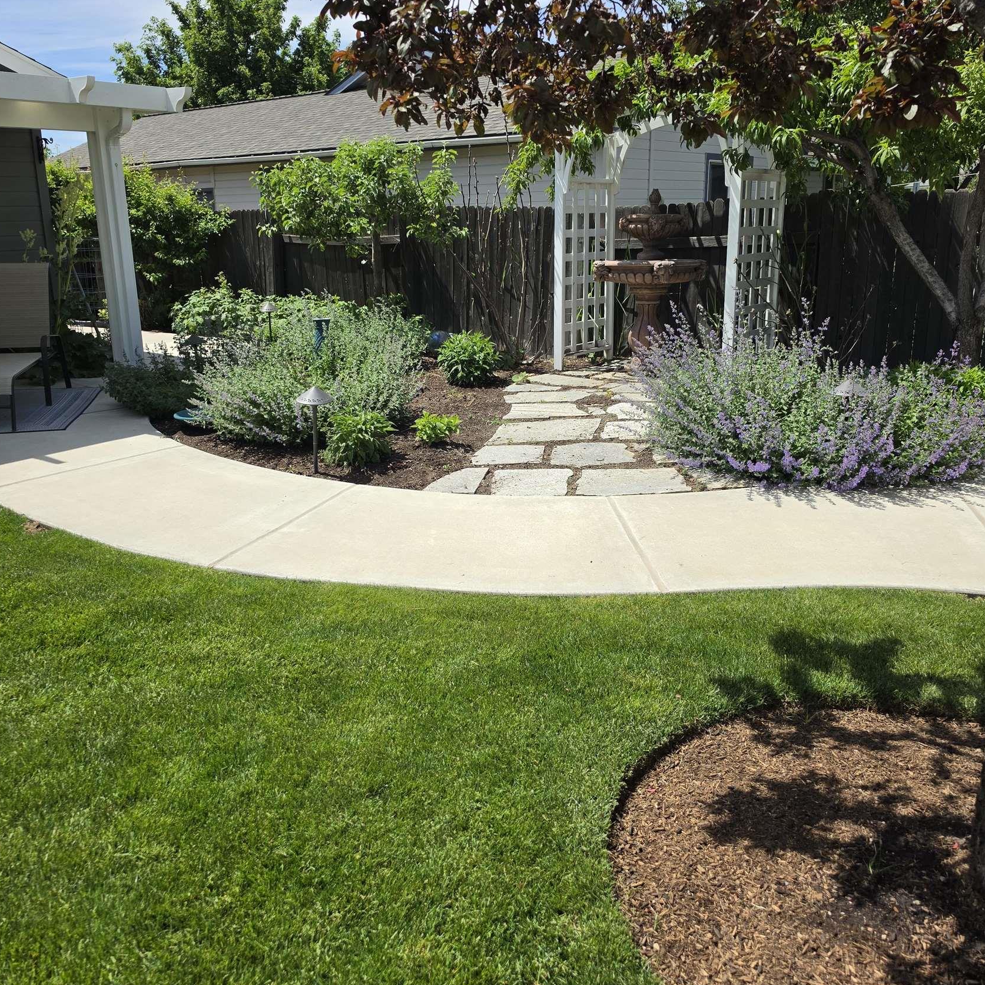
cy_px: 450
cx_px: 482
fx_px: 901
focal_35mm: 28
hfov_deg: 57.3
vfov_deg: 57.2
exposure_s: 1/6571
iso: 64
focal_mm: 6.5
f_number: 1.4
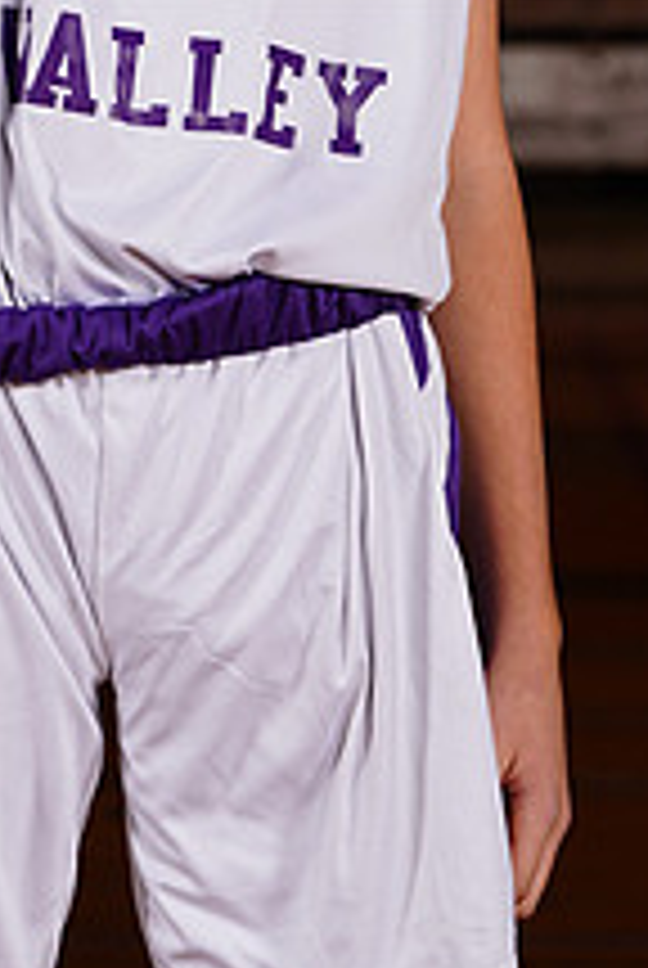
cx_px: 254
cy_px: -149
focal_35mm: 547
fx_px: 14721
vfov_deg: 3.8
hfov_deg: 2.5
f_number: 9
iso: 200
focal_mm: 203
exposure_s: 1/200
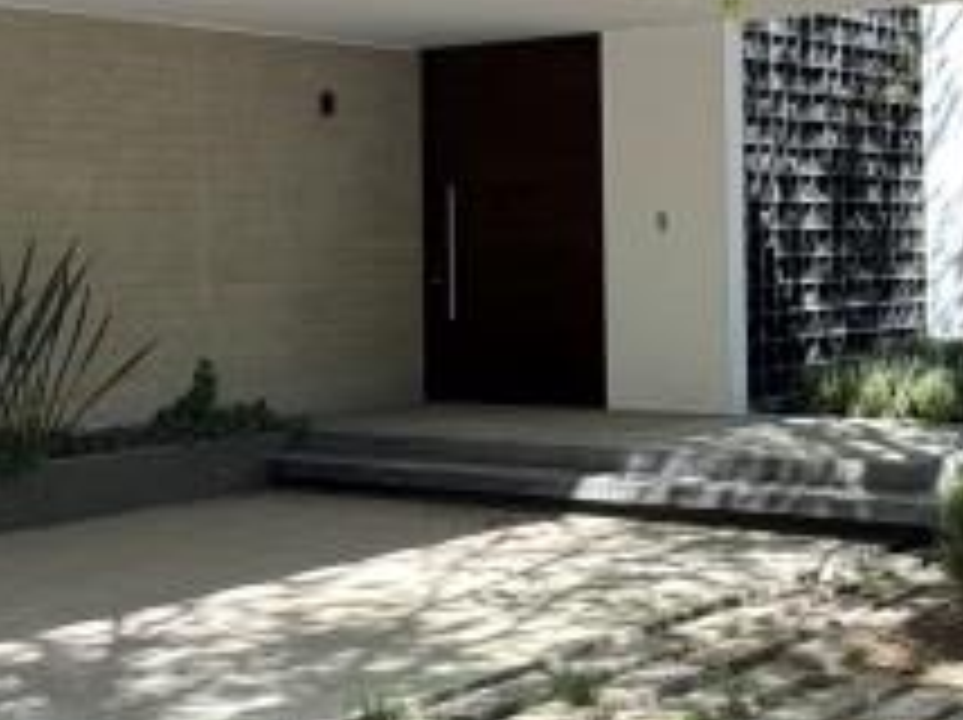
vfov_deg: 21.8
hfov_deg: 28.4
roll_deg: +1.1
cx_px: 770
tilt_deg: +0.8
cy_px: 212
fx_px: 1862
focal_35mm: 67
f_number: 2.2
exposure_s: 1/194
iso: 40
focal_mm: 2.22
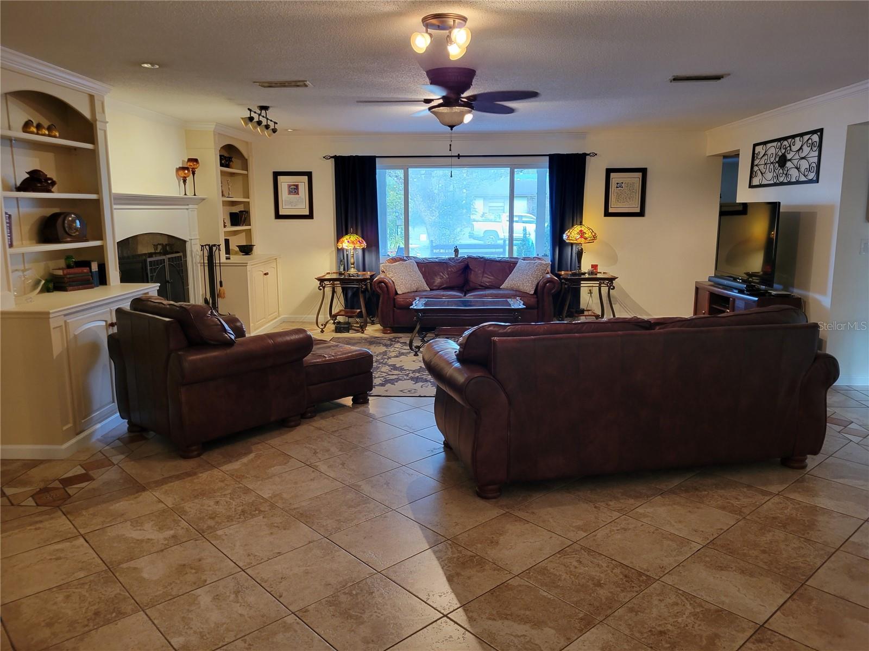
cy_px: 326
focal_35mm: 26
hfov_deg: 67.3
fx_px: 653
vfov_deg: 53.1
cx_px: 434
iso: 200
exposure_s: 1/40
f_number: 1.8
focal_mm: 5.4
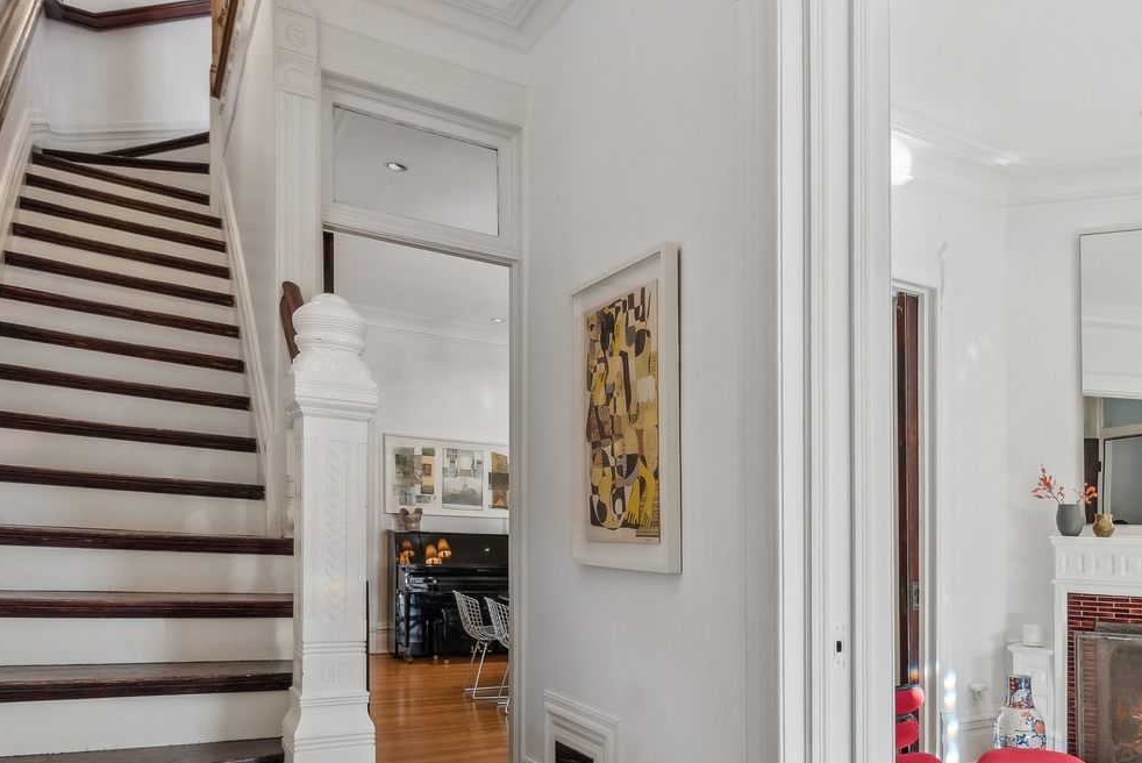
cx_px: 769
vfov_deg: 45.7
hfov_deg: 63.6
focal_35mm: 28
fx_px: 889
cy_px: 515
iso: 2000
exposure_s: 1/80
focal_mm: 17
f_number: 8
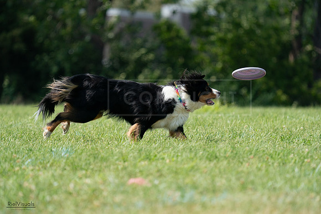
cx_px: 160
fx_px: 3541
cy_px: 107
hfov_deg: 5.2
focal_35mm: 397
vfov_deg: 3.5
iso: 1250
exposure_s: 1/4000
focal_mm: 397
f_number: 6.3
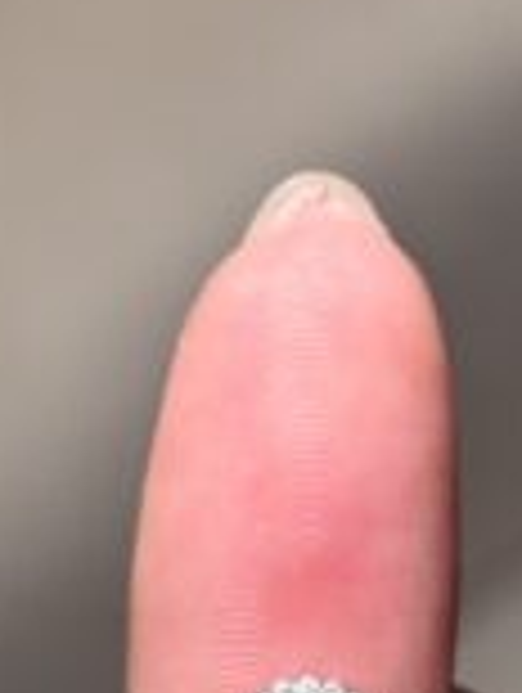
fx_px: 2707
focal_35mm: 135
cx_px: 284
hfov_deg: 11.0
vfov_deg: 14.4
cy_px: 616
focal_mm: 5.96
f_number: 1.6
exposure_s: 1/65
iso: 50
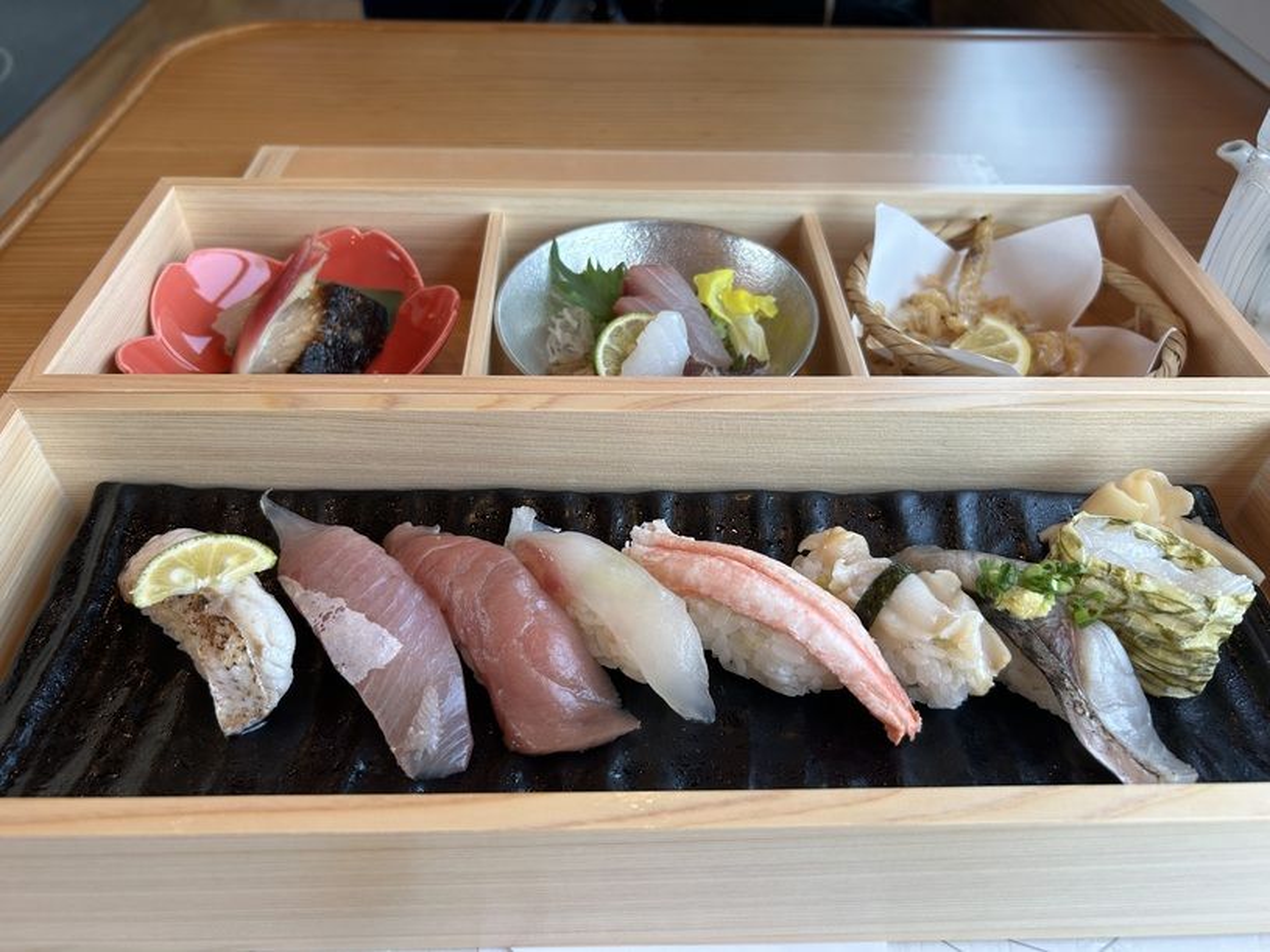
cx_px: 635
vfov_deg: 53.1
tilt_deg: -41.8
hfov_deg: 67.3
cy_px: 476
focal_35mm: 26
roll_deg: -1.3
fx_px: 954
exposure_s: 1/129
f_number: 1.5
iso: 32
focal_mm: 5.7
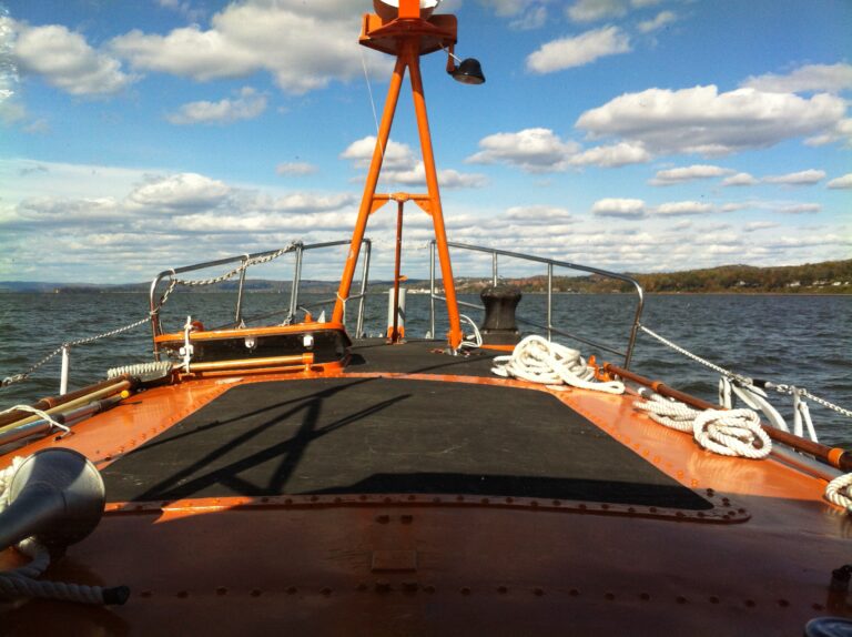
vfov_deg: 40.6
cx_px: 426
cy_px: 318
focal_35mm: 35
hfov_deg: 52.7
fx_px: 860
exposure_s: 1/1885
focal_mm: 3.85
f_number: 2.8
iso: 80
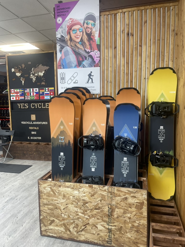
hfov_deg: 53.1
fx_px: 185
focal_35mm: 26
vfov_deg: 67.3
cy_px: 124
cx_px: 92
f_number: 1.6
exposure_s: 1/60
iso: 125
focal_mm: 4.2
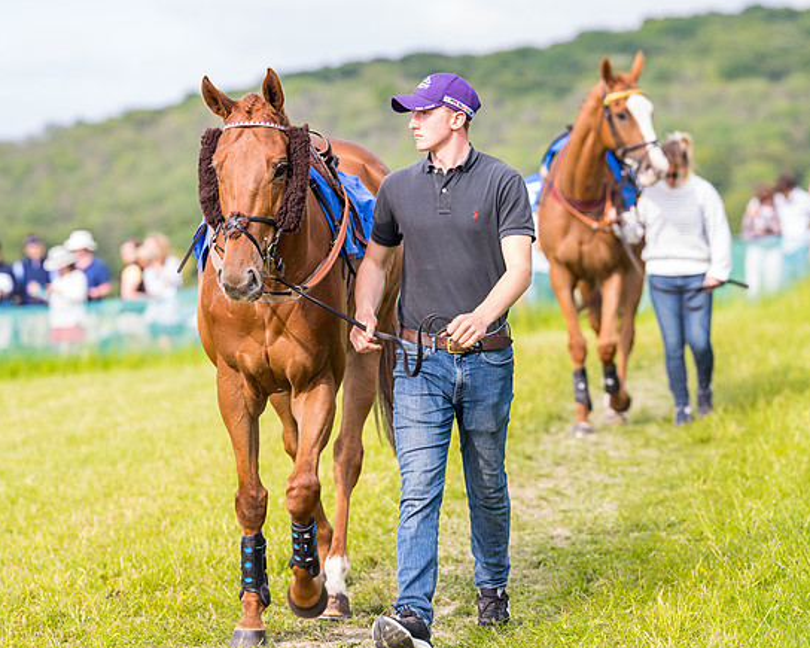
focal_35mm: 174
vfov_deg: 8.9
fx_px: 4171
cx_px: 433
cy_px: 297
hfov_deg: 11.1
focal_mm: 135
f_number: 3.2
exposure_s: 1/250
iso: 50
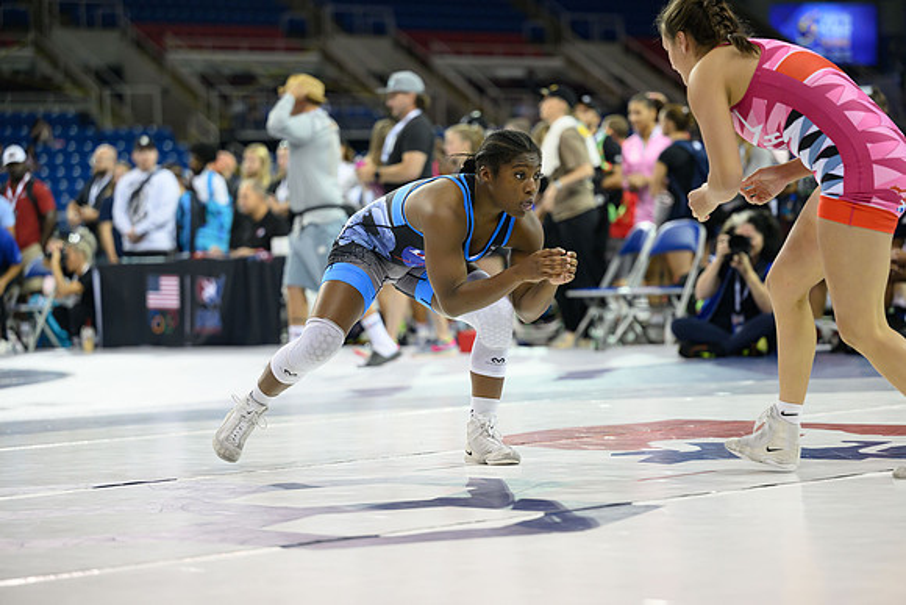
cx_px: 453
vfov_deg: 12.5
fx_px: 2769
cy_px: 302
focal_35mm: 110
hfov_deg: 18.6
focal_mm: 110
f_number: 2.8
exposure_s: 1/800
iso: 2500
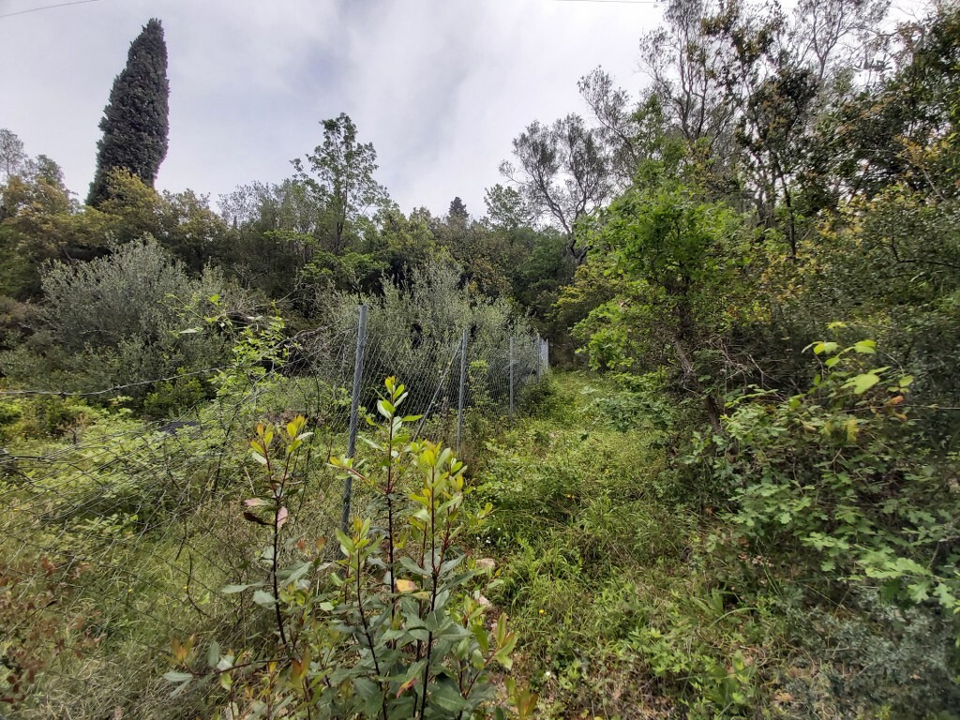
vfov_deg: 94.5
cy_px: 360
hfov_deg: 110.5
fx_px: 333
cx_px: 480
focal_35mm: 12
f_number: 2.2
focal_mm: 1.42
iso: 40
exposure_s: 1/681
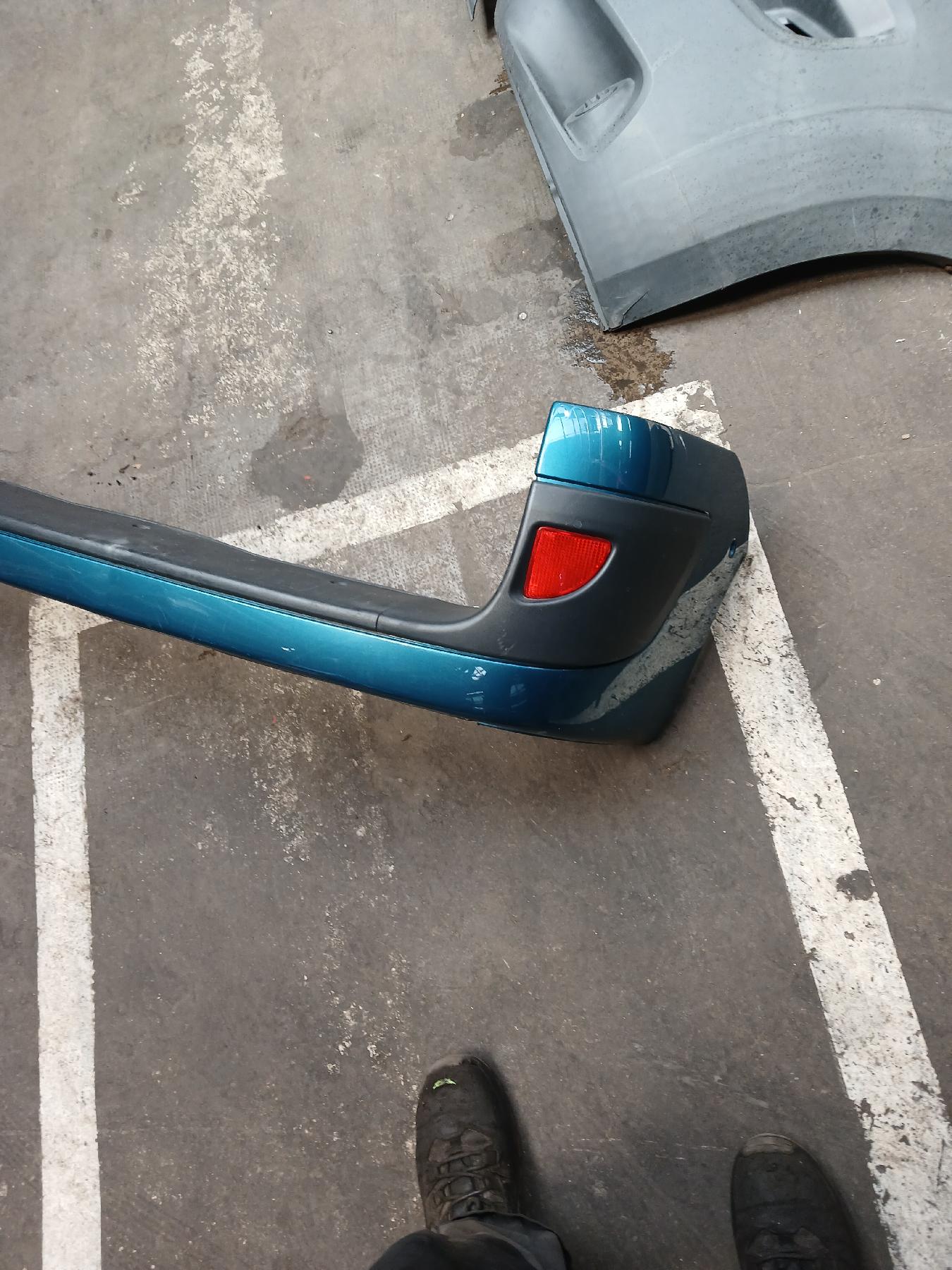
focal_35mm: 27
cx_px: 476
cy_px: 635
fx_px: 990
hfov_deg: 51.4
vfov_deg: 65.3
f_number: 1.8
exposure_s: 1/50.3
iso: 100
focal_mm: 3.98
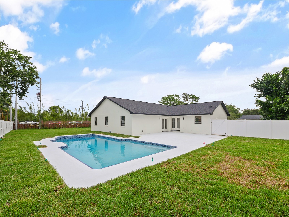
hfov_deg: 102.1
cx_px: 144
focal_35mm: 14
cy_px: 108
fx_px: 117
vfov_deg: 85.7
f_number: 5
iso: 200
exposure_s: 1/200
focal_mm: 7
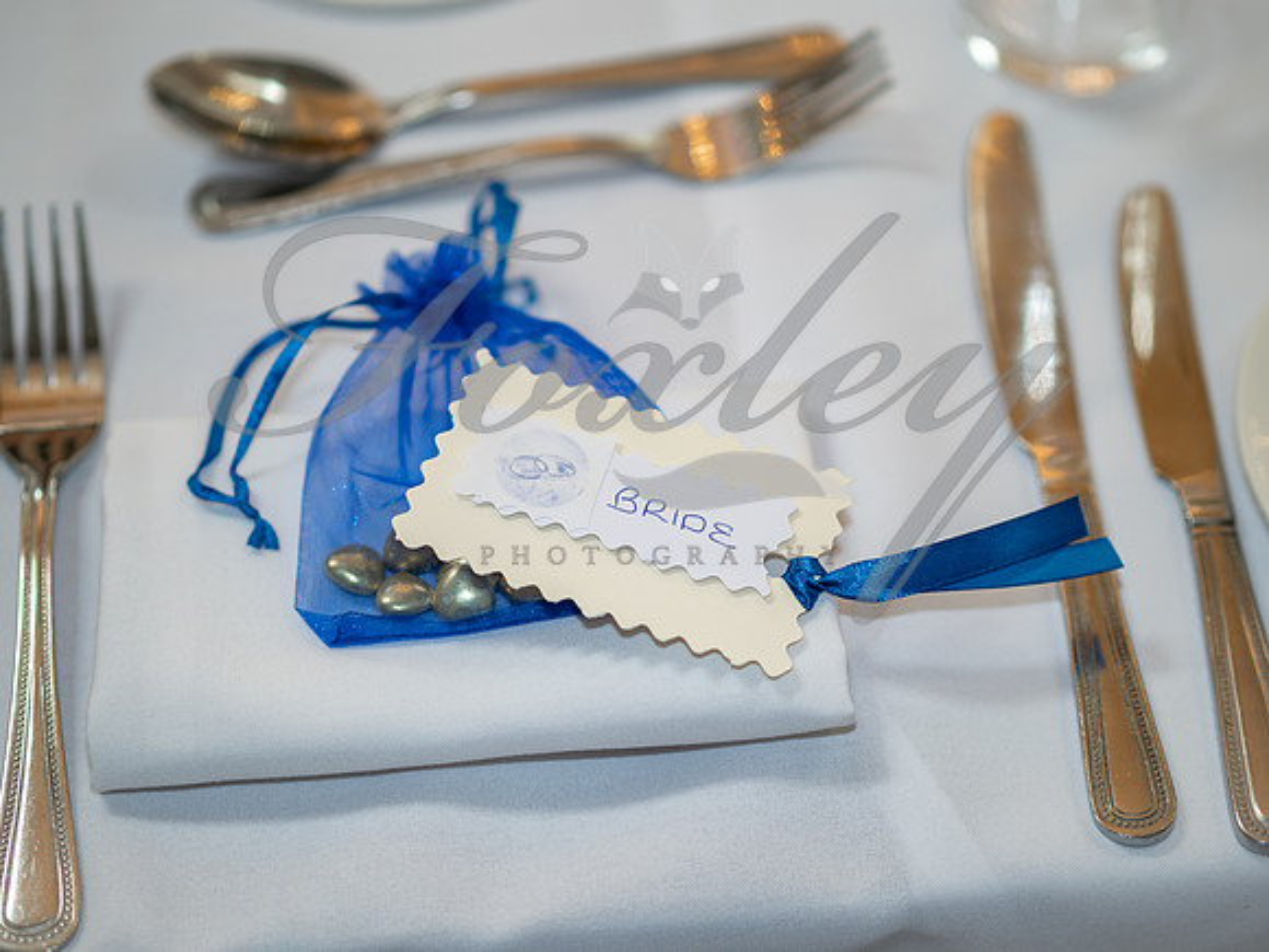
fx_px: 3153
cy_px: 476
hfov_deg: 22.8
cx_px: 634
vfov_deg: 17.2
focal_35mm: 86
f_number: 1.2
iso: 100
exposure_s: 1/50
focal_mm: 43
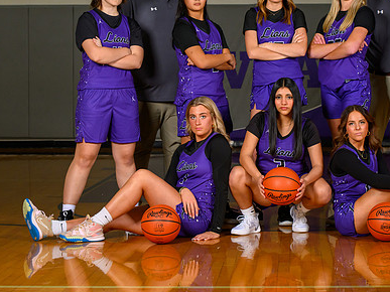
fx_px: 1250
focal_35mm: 111
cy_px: 87
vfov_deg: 13.3
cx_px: 285
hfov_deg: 17.6
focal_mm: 70
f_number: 5
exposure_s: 1/400
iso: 1000
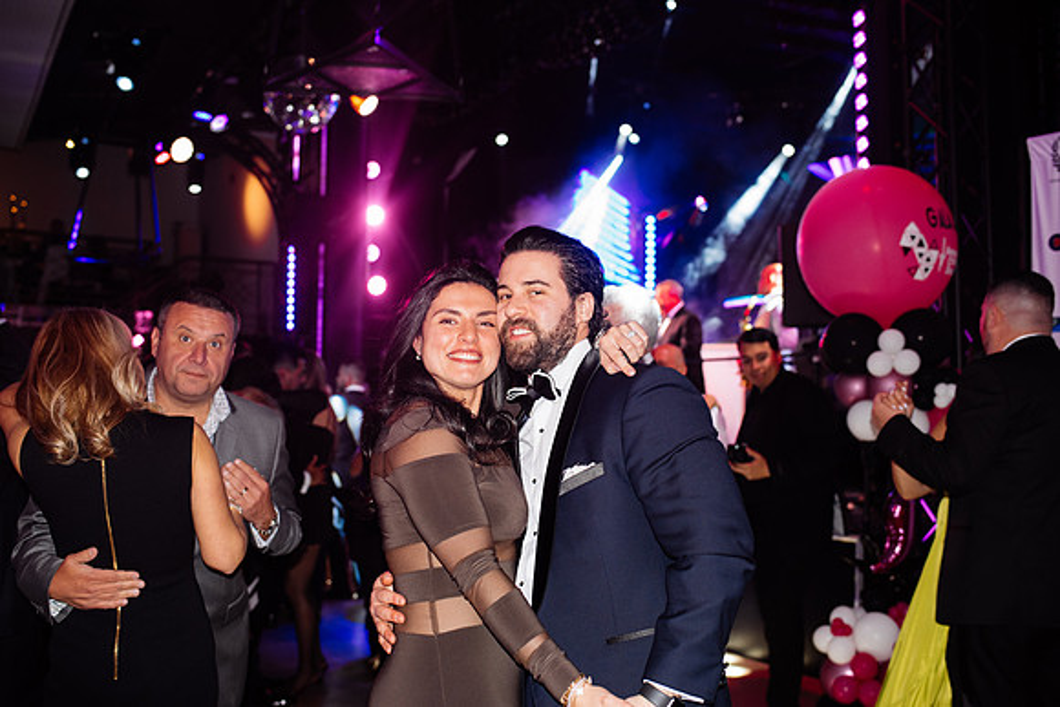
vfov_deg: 37.9
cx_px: 530
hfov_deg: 54.4
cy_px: 354
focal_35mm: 35
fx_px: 1031
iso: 1000
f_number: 2.8
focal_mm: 35
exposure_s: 1/200
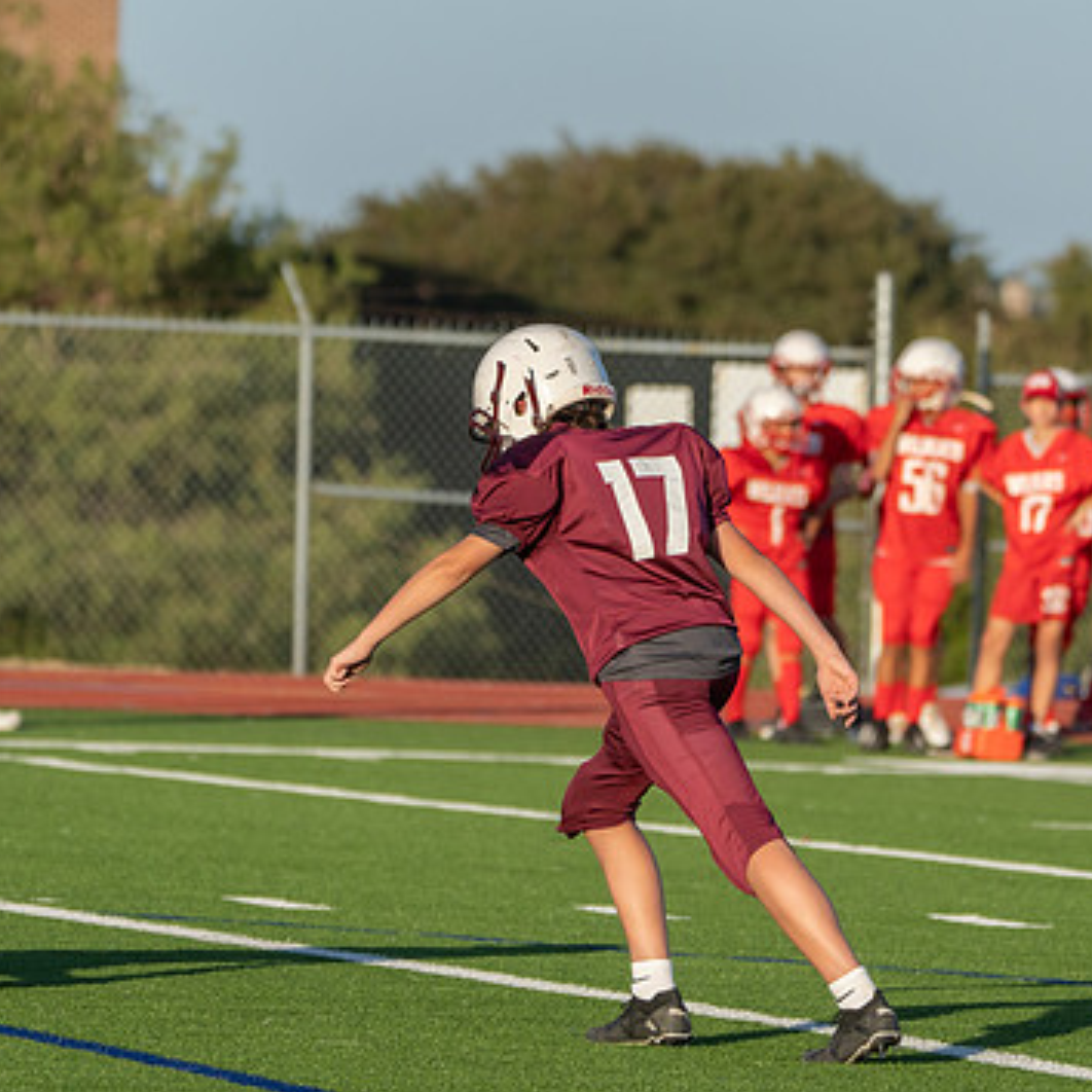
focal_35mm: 407
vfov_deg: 4.3
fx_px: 14526
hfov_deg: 4.3
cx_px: 623
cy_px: 630
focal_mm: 215
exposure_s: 1/1000
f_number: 5.6
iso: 200
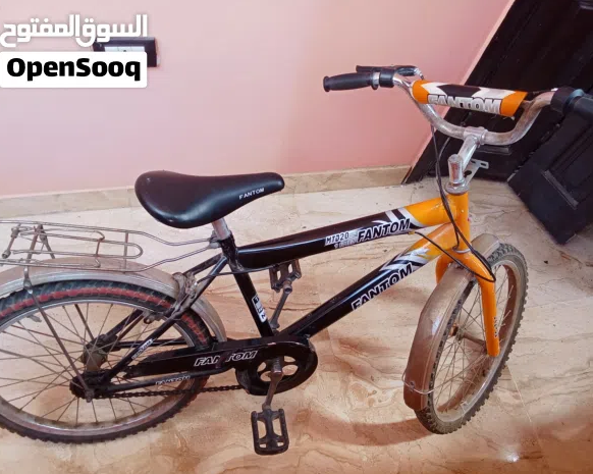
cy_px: 234
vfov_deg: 49.9
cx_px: 301
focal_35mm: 29
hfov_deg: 60.5
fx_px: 509
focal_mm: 2.79
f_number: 2
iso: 150
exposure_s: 1/50
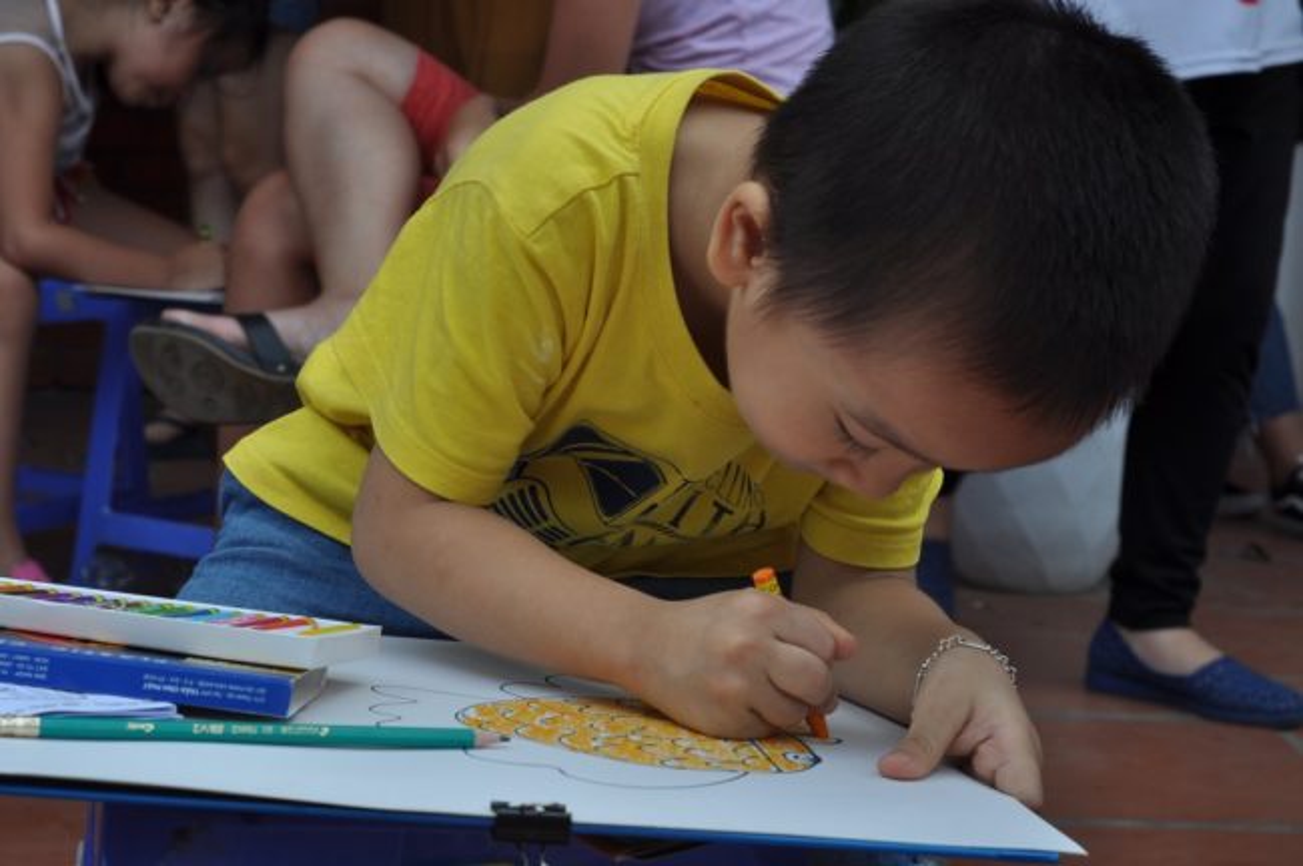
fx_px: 2712
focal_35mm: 75
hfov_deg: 27.0
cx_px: 652
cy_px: 433
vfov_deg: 18.1
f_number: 8
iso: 200
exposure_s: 1/250
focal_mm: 50
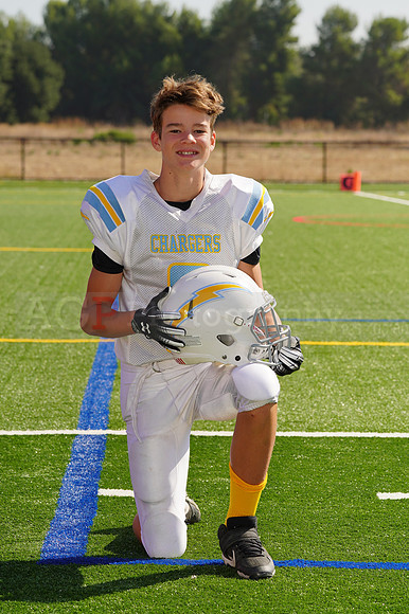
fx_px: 2696
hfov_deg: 8.7
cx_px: 204
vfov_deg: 13.0
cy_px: 307
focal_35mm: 158
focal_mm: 158
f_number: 10
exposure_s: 1/250
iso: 100
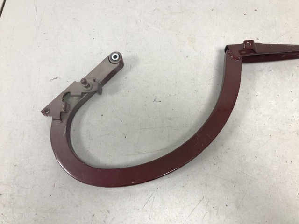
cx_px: 150
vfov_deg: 49.7
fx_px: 242
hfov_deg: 63.4
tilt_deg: -71.5
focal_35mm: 28
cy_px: 112
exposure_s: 1/25
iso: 32
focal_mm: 4
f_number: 1.8
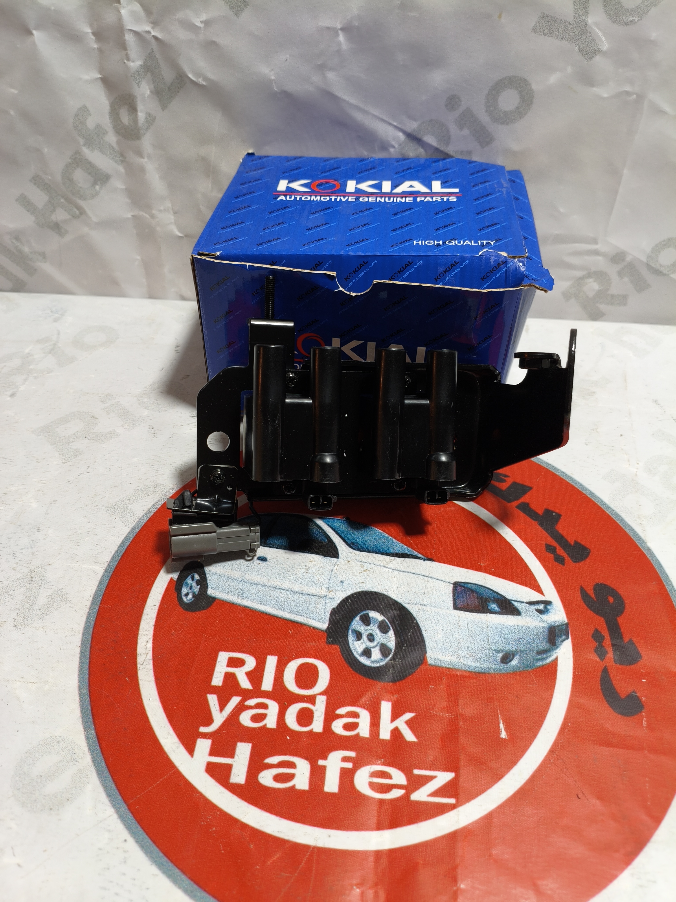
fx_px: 677
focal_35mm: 26
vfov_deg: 67.3
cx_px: 338
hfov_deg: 53.1
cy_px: 451
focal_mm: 4.94
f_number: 1.5
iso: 160
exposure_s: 1/99.8
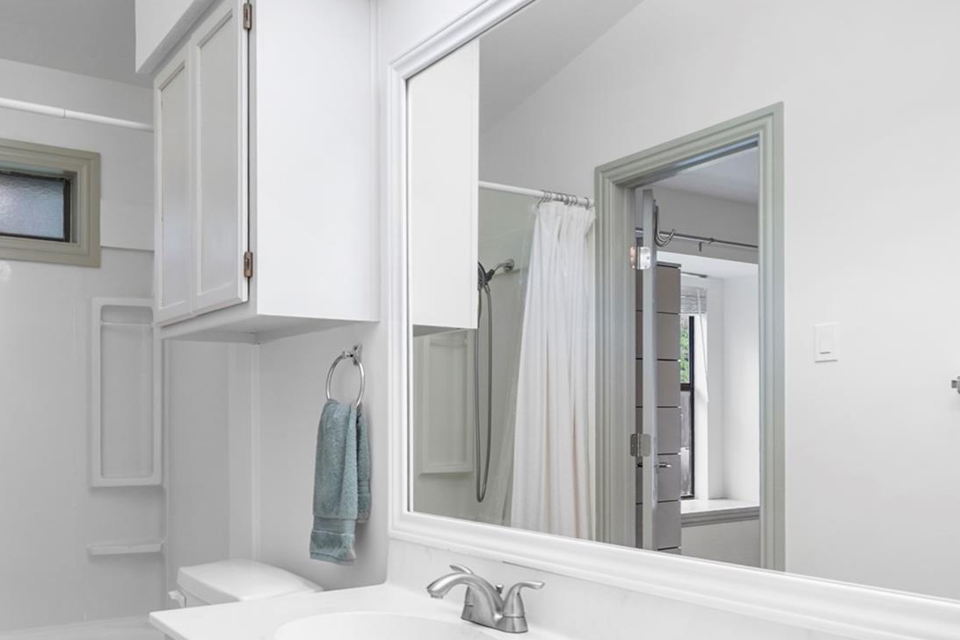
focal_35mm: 30
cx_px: 344
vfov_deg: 43.1
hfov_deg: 60.9
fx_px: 800
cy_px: 420
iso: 640
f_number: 5.6
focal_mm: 16
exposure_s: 1/250
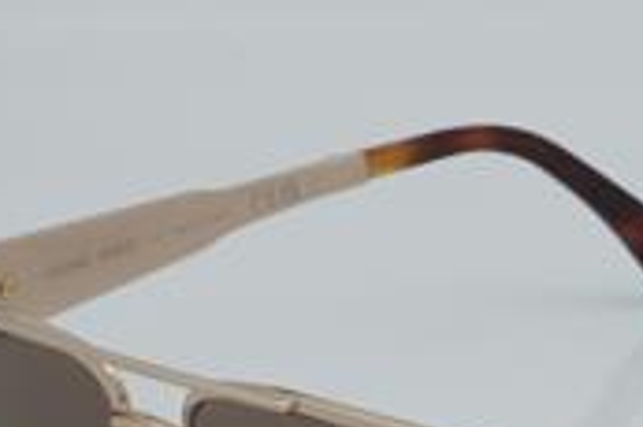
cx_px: 602
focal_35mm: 173
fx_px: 3087
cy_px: 434
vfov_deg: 7.9
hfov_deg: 11.8
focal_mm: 50
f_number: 32
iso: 100
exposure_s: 1/4
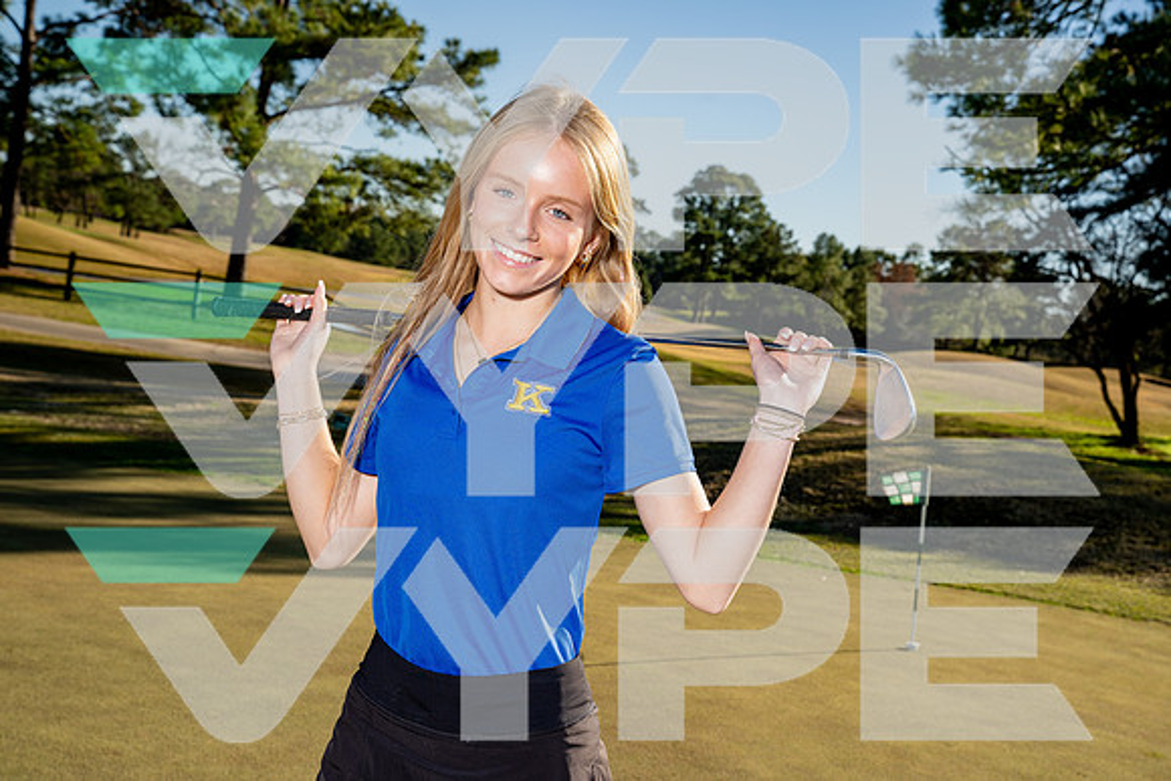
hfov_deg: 41.9
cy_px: 390
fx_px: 1529
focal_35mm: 47
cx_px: 586
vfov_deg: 28.7
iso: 100
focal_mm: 47
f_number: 8
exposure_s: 1/250
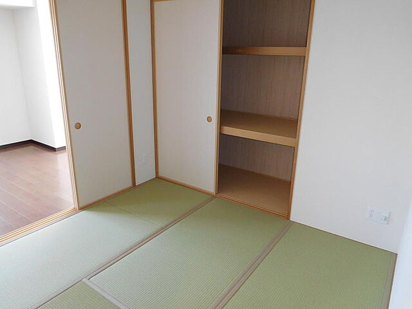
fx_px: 298
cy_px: 154
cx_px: 206
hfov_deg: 69.4
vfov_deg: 54.9
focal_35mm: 25
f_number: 3.4
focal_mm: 4.5
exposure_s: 1/30
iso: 360
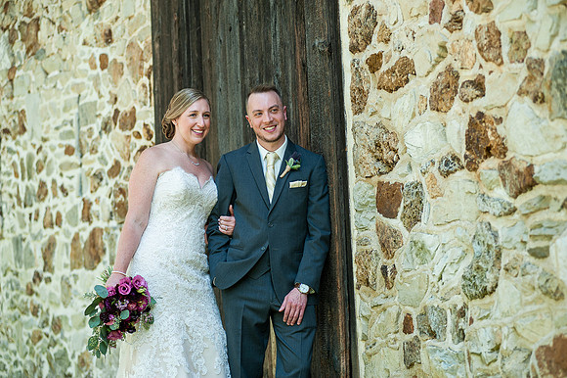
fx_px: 1763
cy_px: 189
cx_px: 284
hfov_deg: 18.3
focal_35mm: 112
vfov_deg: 12.2
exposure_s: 1/320
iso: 160
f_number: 3.2
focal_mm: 112
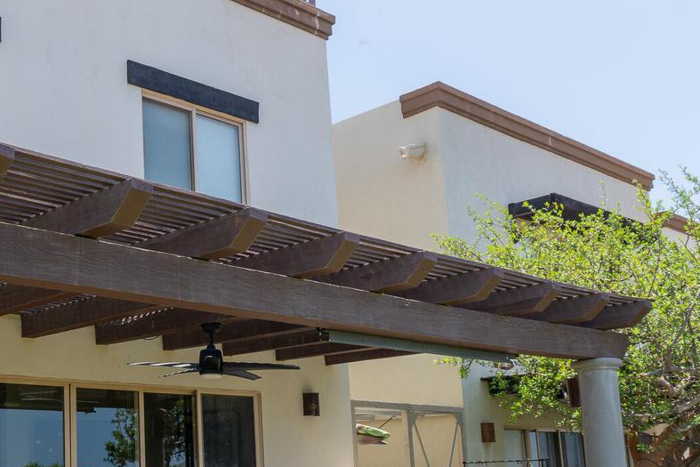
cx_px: 79
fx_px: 933
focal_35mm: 48
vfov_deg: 27.8
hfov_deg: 38.5
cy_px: 329
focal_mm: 16
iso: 100
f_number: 9
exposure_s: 1/125
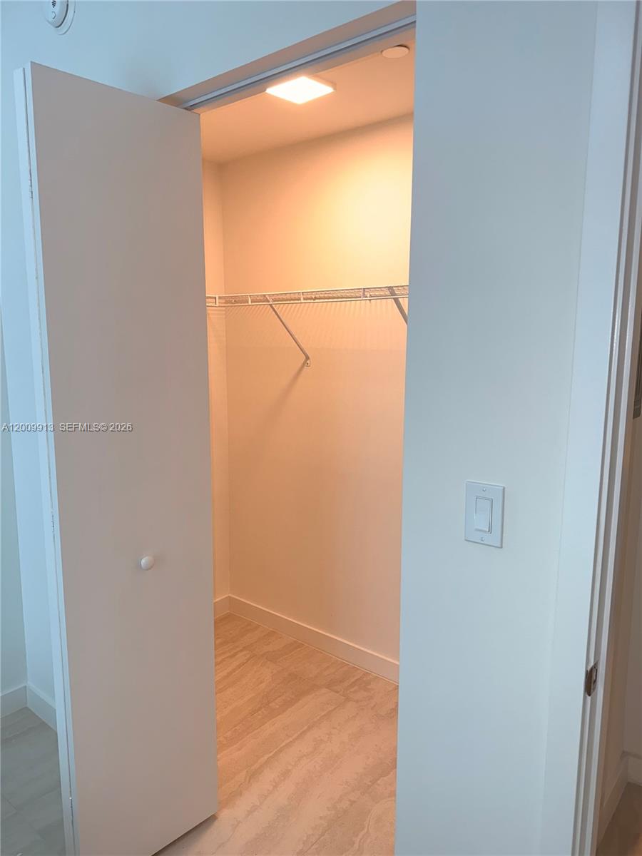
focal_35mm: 24
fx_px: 593
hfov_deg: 56.8
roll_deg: -0.1
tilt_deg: -7.9
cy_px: 428
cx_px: 321
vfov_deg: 71.6
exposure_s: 1/120
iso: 250
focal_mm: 6.76
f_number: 1.78
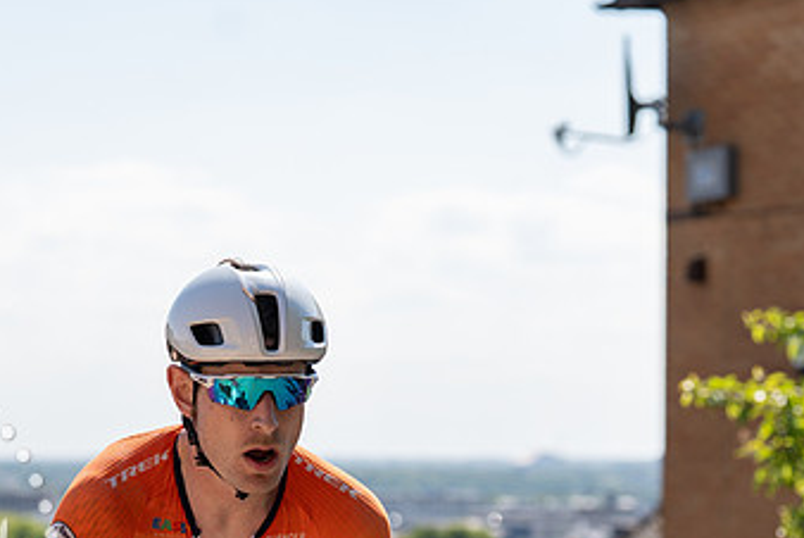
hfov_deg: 17.0
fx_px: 2682
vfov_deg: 11.4
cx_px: 207
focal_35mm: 120
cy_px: 444
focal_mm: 70
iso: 100
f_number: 3.5
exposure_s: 1/1000
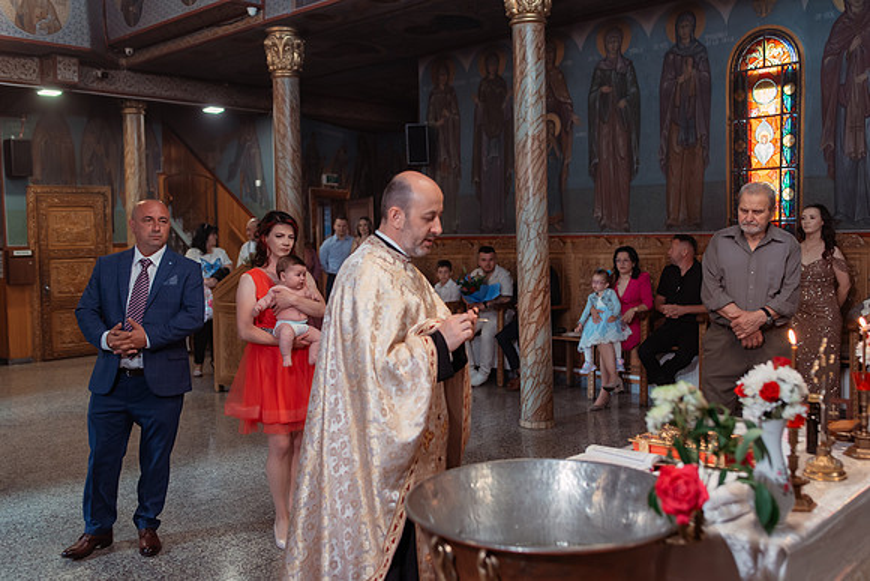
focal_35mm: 35
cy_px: 290
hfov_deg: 54.4
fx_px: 846
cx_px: 435
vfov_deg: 37.9
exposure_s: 1/200
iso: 1600
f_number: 2.8
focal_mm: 35
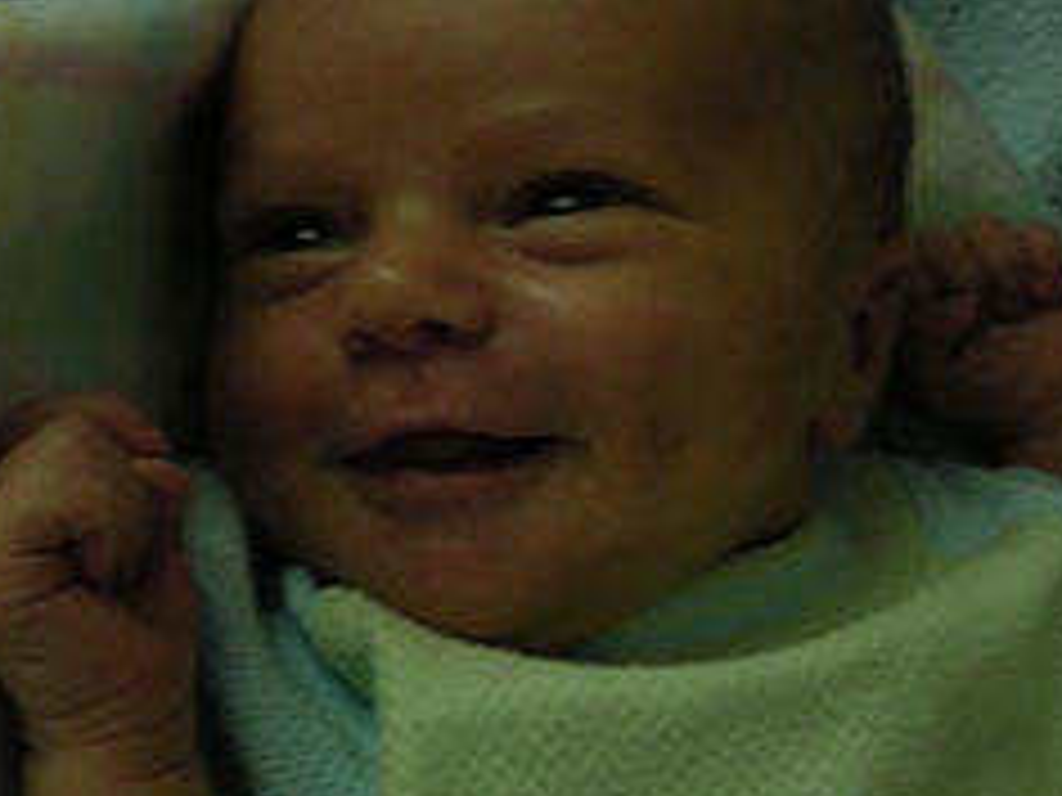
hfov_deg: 26.7
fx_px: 2240
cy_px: 418
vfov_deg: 20.2
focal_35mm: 73
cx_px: 549
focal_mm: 6.6
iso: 166
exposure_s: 1/3
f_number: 3
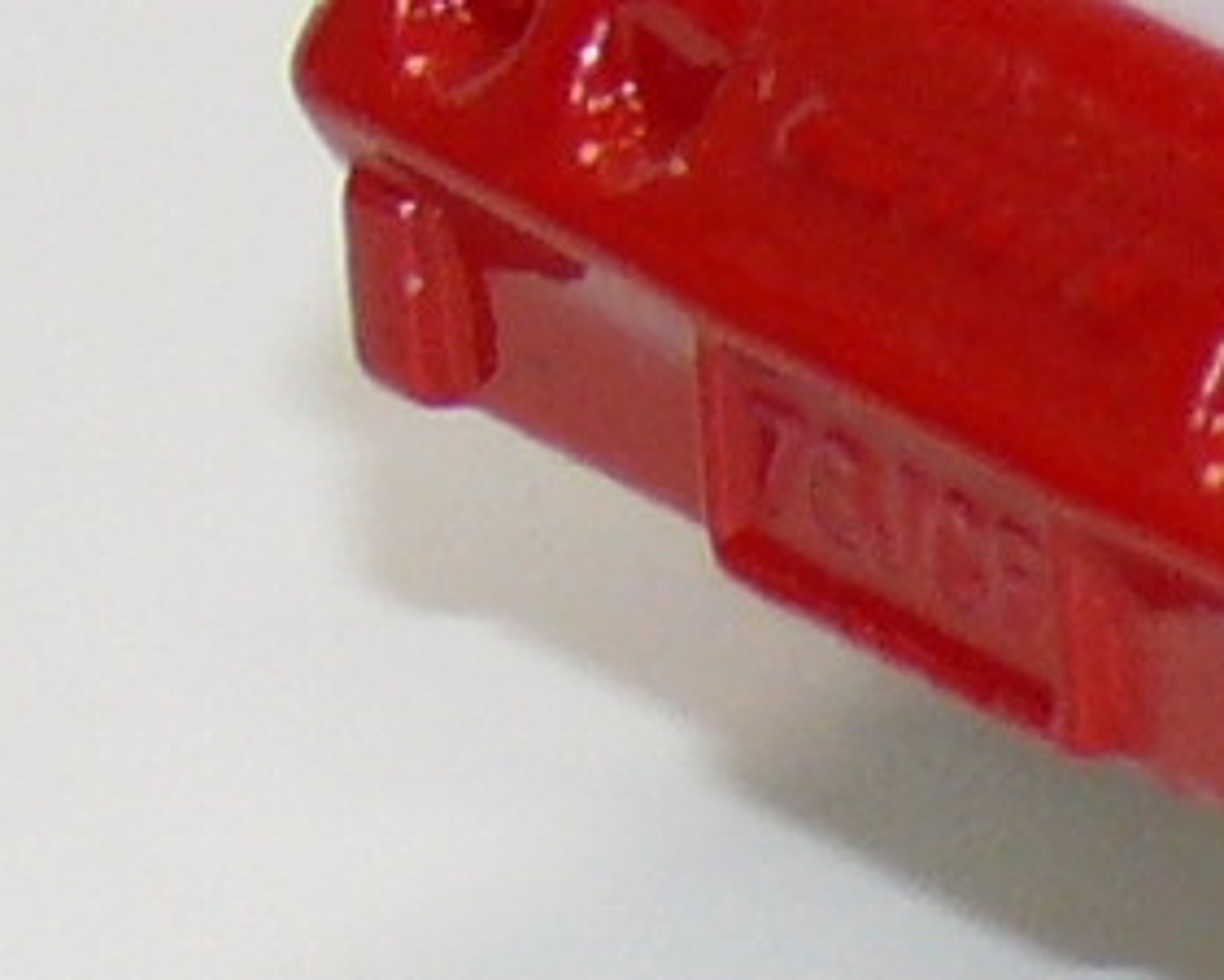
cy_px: -732
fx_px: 25765
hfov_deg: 2.7
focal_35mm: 711
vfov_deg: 2.2
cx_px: 3306
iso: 100
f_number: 4
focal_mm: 15.2
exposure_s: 1/30
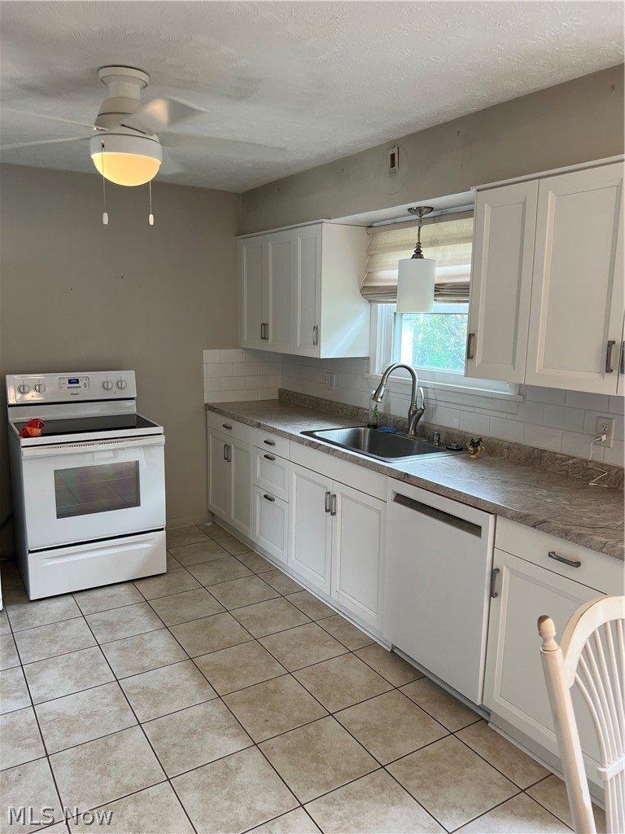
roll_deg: -0.1
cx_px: 312
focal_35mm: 26
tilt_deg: -7.8
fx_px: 626
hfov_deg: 53.1
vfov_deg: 67.3
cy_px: 417
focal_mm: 5.7
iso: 64
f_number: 1.5
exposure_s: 1/120
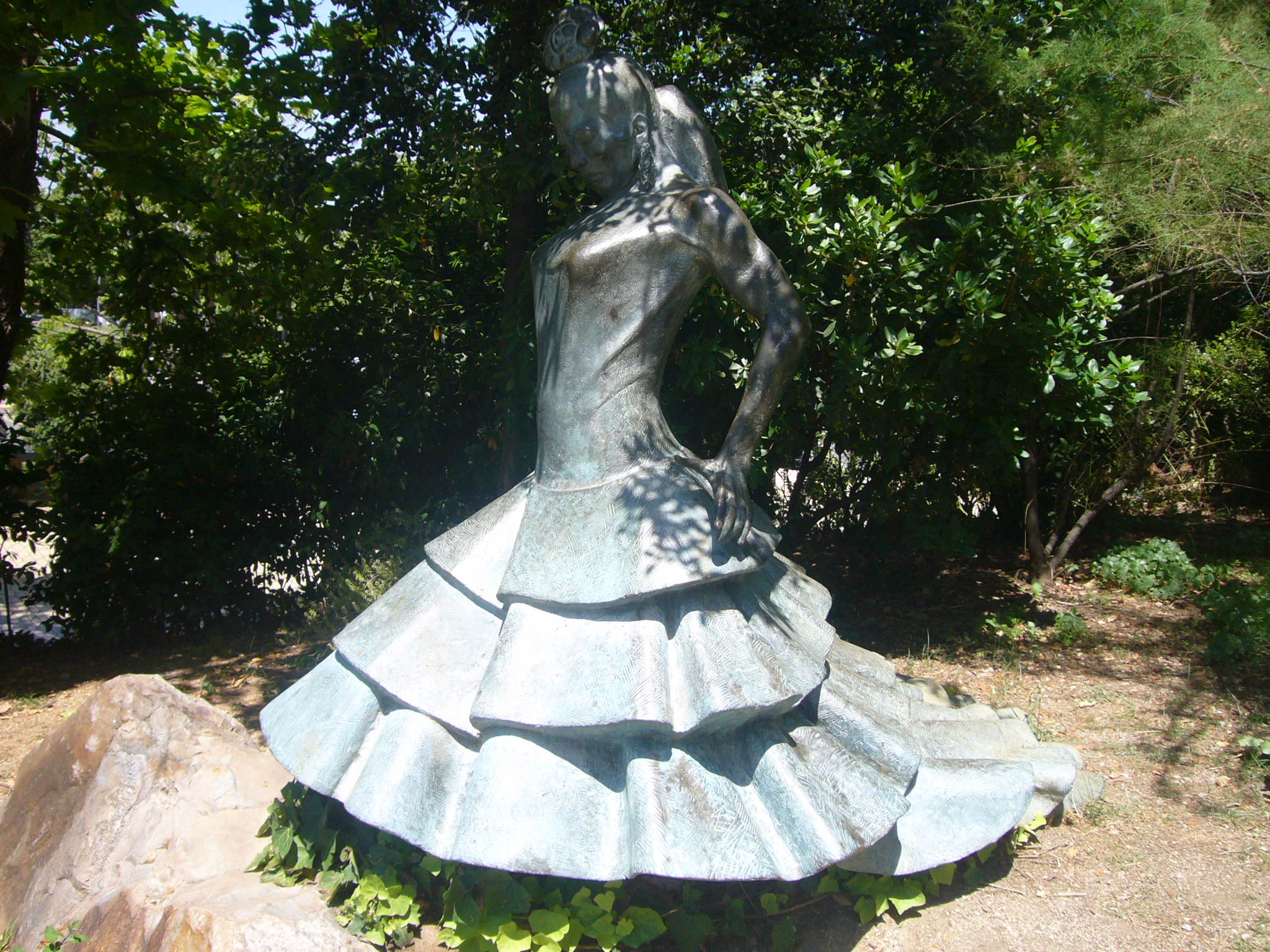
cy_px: 476
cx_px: 635
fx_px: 1101
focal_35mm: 30
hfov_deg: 60.0
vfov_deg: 46.8
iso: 80
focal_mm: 4.6
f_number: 5.6
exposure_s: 1/125
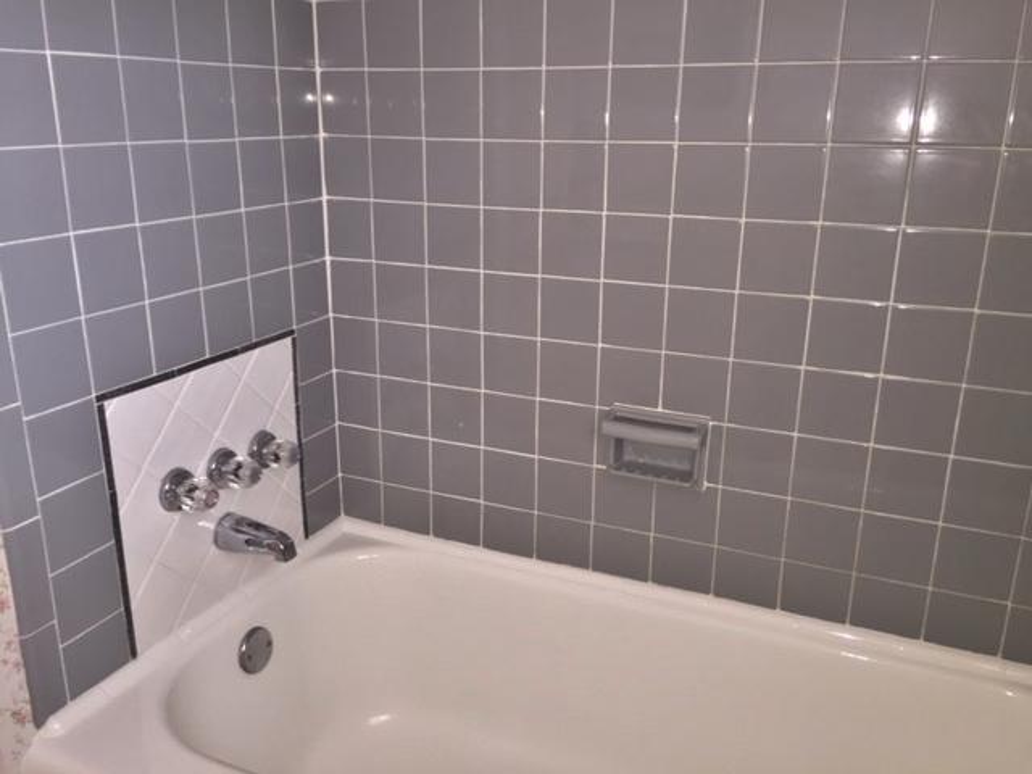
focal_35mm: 29
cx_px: 516
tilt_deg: -18.1
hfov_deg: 61.7
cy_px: 387
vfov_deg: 48.2
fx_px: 865
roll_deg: -1.9
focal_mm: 4.15
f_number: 2.2
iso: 100
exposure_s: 1/30
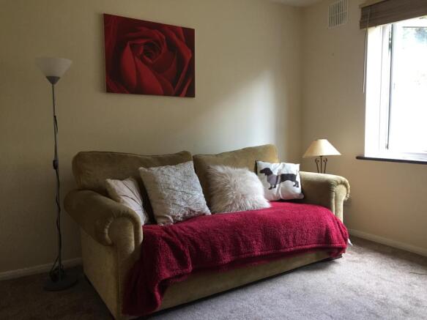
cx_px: 214
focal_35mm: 29
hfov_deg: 61.7
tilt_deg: -4.7
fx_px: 358
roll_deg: +0.7
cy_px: 160
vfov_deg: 48.2
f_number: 2.2
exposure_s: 1/33
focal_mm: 4.15
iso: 80
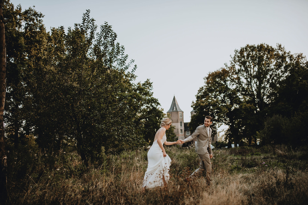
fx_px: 299
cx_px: 154
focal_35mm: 35
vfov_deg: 37.8
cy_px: 102
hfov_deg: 54.4
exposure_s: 1/500
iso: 100
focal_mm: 35
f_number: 1.8
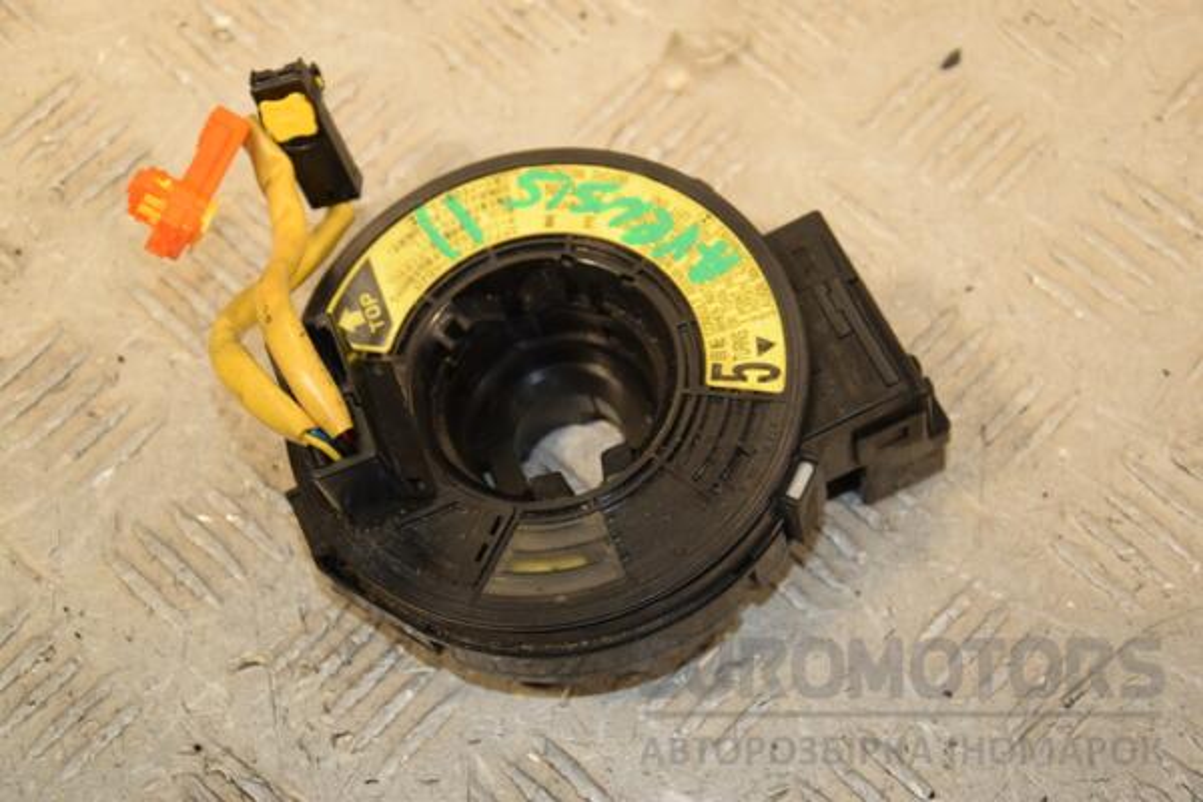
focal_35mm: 78
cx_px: 602
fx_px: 2606
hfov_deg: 26.0
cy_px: 401
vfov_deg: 17.5
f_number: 6.3
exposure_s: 1/200
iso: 800
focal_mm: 52
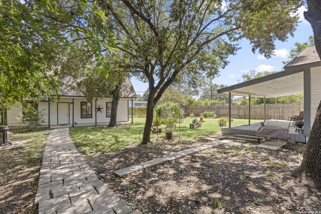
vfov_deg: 70.4
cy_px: 107
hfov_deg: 93.3
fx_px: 152
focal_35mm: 17
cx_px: 160
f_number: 9
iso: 100
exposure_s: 1/60
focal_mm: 17
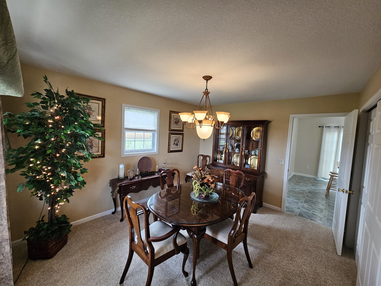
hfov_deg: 106.2
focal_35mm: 13
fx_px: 143
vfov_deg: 89.9
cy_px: 143
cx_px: 190
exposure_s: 1/60
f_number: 2.2
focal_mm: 2.2
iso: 160
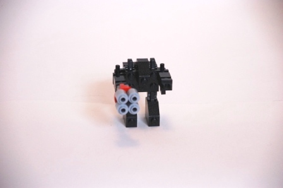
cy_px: 94
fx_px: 1591
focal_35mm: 202
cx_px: 142
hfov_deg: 10.2
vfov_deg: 6.8
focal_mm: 135
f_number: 5.6
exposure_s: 1/100
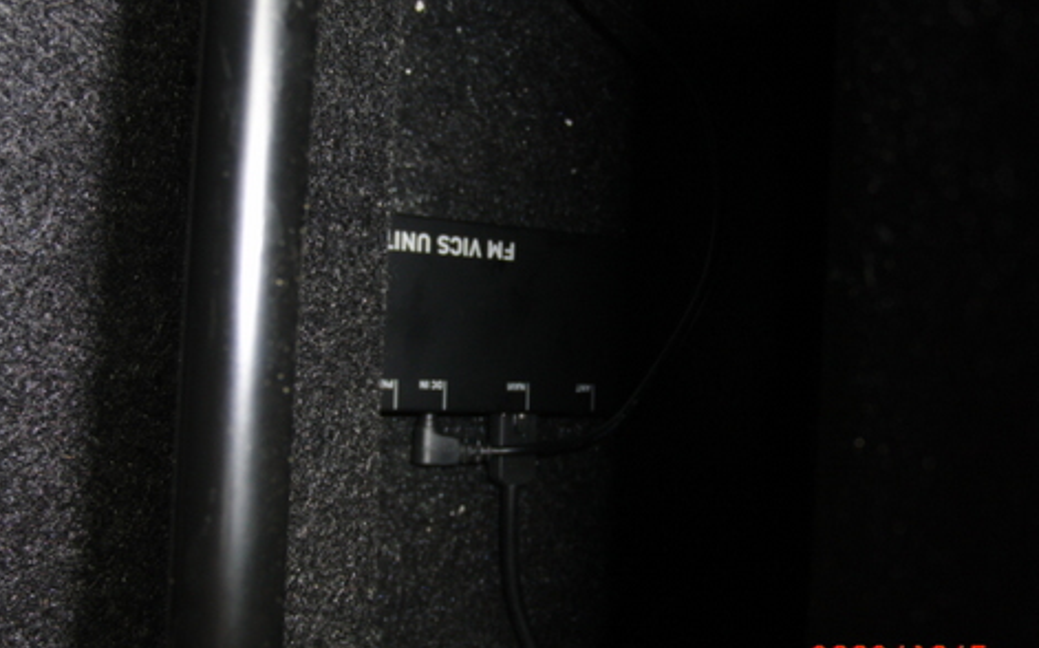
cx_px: 525
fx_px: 1132
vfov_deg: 32.0
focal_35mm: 40
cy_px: 339
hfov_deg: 49.3
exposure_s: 1/25
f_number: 3.6
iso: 100
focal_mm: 6.42
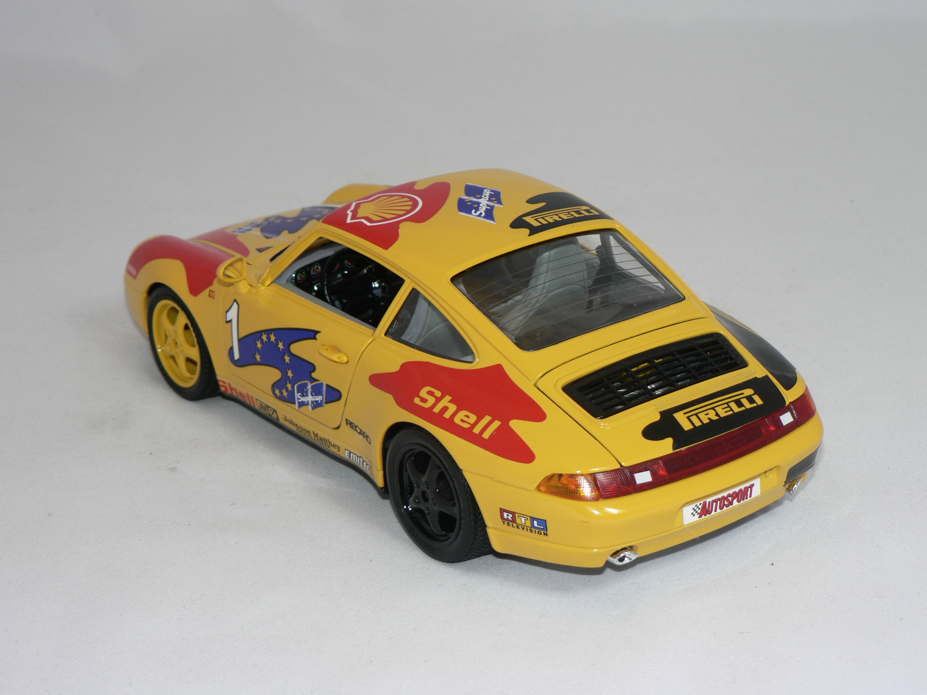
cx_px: 464
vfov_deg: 19.9
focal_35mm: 74
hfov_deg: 26.3
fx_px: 1982
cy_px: 348
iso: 80
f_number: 3.2
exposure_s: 1/60
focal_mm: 12.4
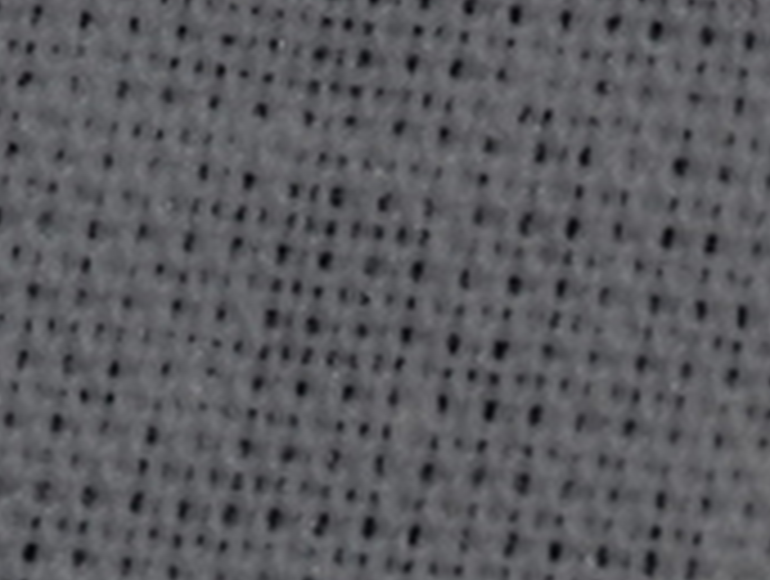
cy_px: 1223
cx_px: 1238
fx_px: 33296
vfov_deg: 1.0
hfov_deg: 1.3
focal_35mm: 1494
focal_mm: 185
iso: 100
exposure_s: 1/125
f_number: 8
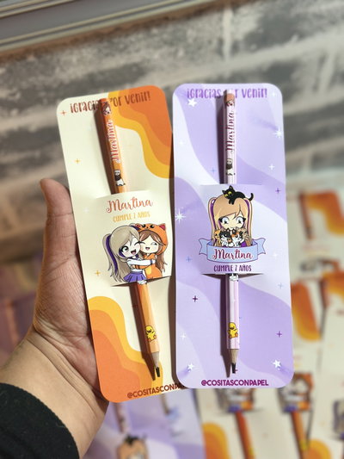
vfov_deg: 39.6
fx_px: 636
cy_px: 230
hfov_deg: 30.3
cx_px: 172
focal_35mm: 48
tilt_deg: -57.3
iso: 64
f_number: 1.78
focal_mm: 6.86
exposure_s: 1/100
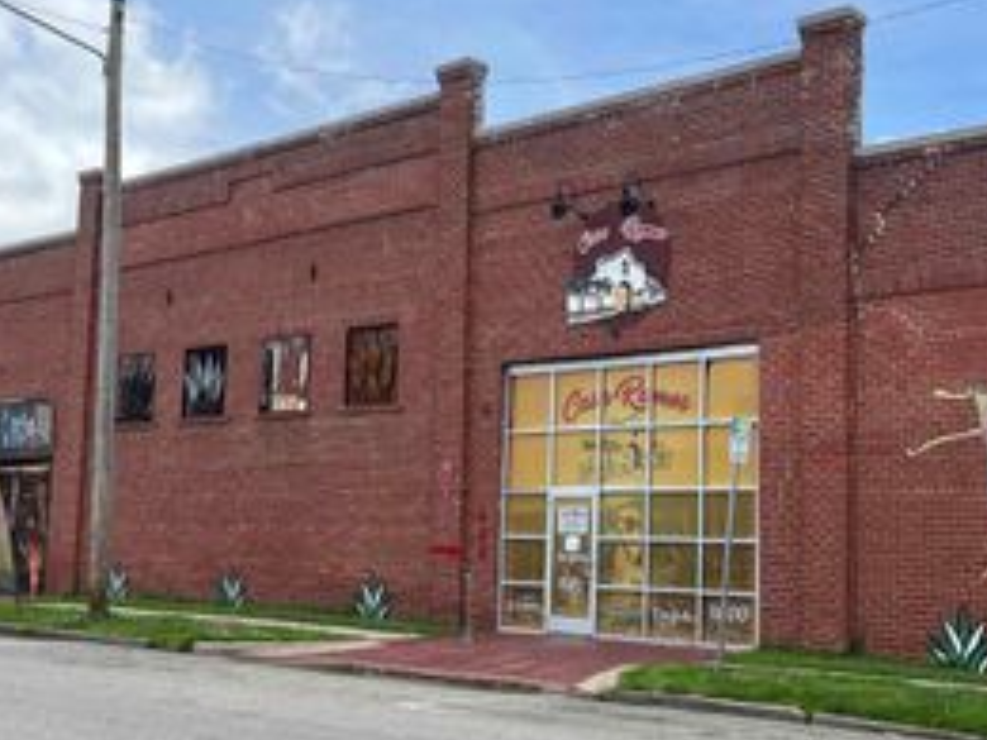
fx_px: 1426
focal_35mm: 50
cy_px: 393
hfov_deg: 38.0
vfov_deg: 29.1
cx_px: 600
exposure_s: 1/2632
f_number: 1.6
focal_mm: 5.1
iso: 50
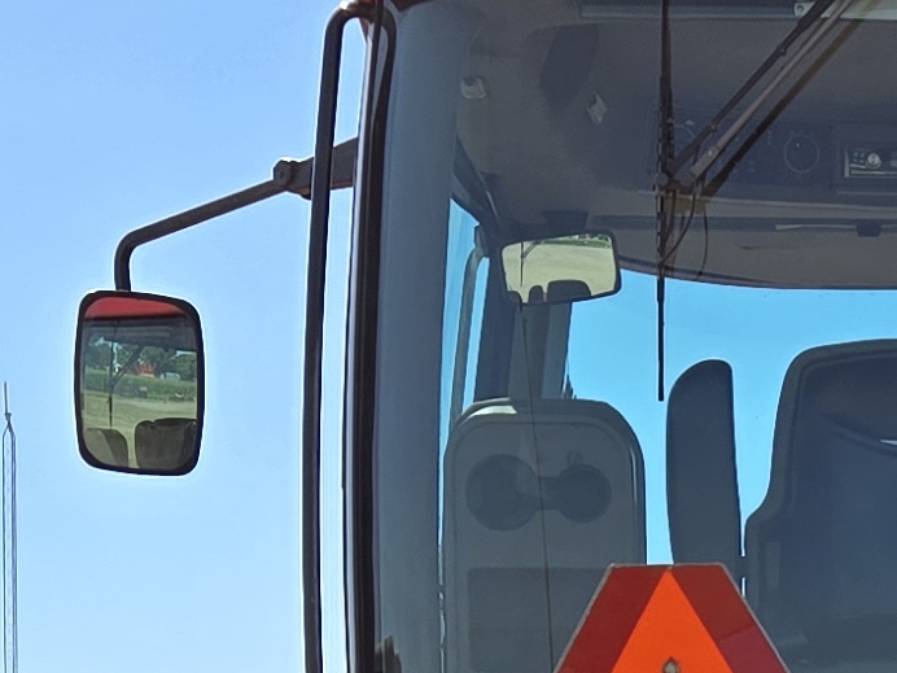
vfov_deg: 10.4
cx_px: 970
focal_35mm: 133
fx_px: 3446
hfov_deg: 14.5
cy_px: 1262
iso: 25
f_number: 1.8
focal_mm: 5.4
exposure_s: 1/1441
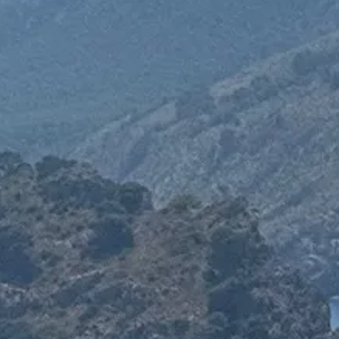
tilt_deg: -2.9
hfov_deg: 4.4
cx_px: 664
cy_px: 288
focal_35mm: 397
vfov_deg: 4.4
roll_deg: +0.6
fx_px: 4399
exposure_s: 1/12500
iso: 64
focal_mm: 6.76
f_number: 1.78
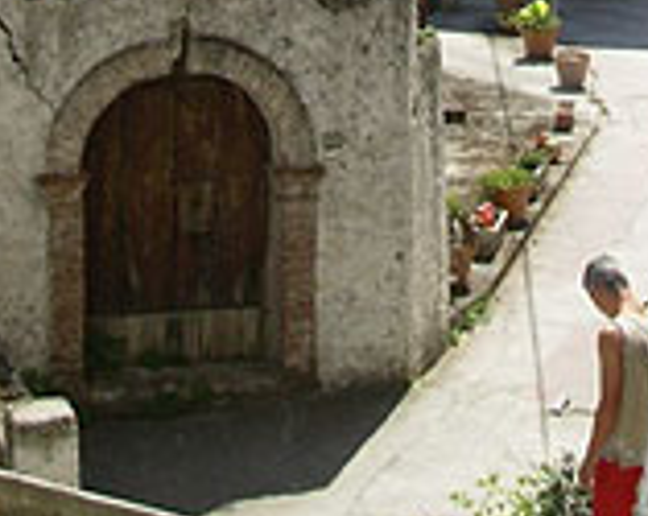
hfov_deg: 15.6
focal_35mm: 123
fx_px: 2355
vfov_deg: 11.4
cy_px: -475
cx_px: 421
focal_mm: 6.3
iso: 50
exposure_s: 1/861
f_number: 2.9
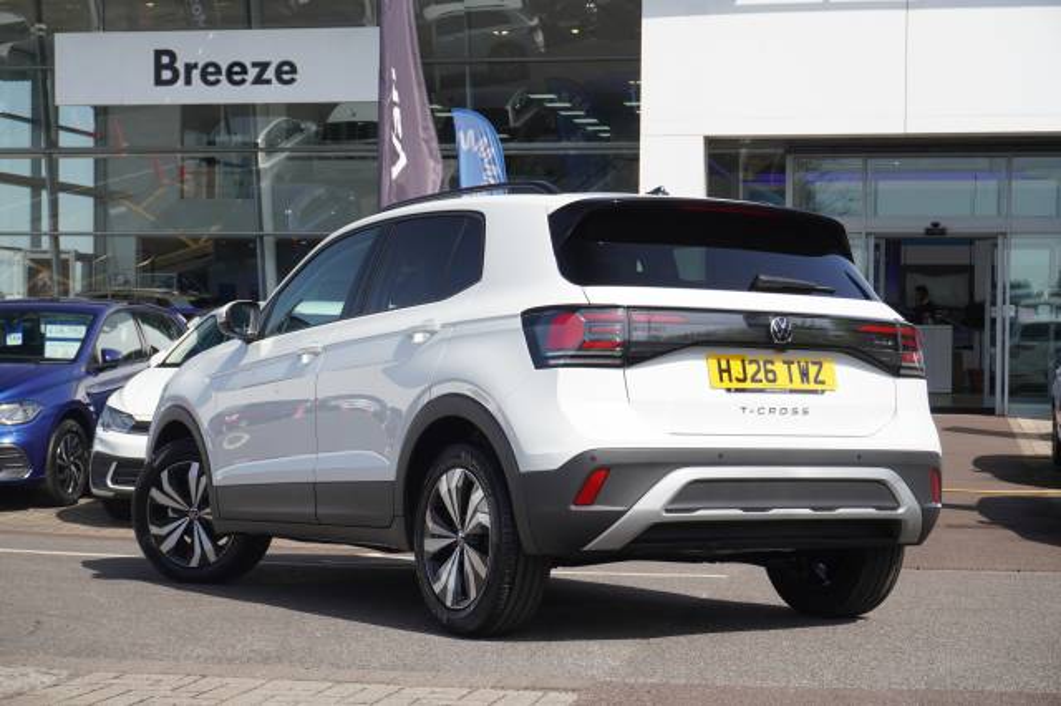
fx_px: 1900
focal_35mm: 64
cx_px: 530
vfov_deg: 21.1
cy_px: 353
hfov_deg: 31.2
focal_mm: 43
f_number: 8
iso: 125
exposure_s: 1/160
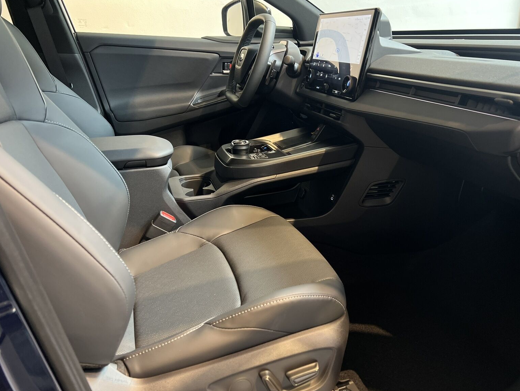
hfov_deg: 61.6
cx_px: 272
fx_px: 436
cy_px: 214
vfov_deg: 48.2
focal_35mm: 29
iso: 160
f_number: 1.5
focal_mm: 5.7
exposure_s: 1/50
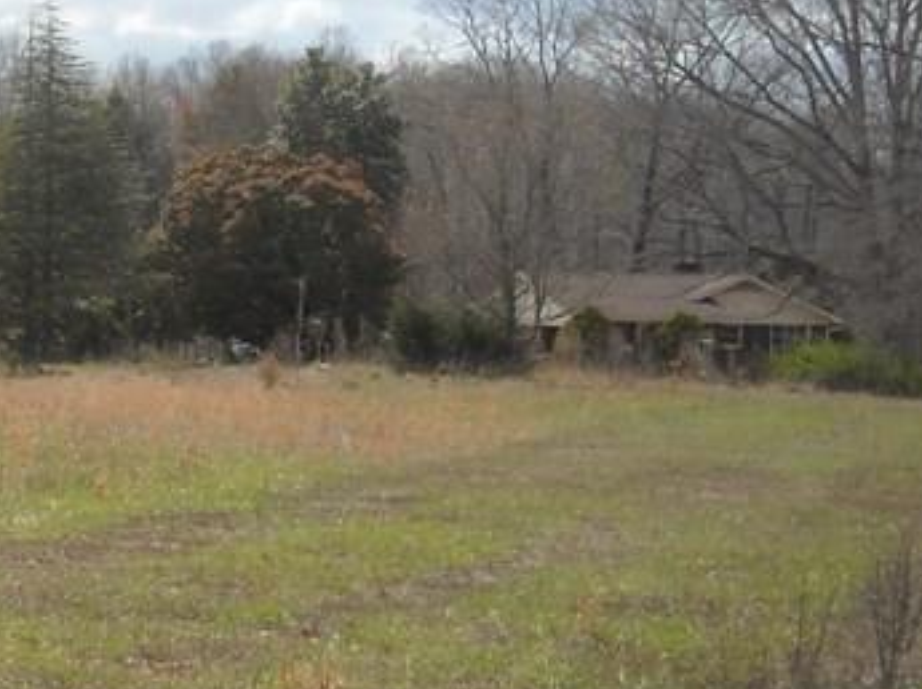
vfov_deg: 14.2
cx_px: -363
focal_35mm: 104
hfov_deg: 17.4
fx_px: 2767
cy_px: 510
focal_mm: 5.7
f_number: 5.6
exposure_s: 1/260
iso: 64
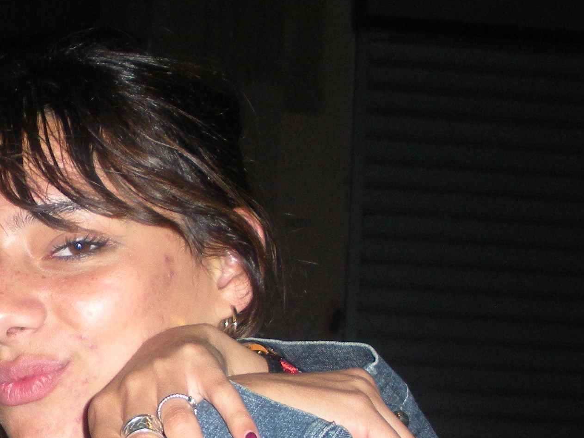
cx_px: 30
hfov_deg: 18.5
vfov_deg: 14.2
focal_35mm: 104
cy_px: 297
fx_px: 1754
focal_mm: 6.3
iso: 145
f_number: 3.5
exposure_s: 1/60
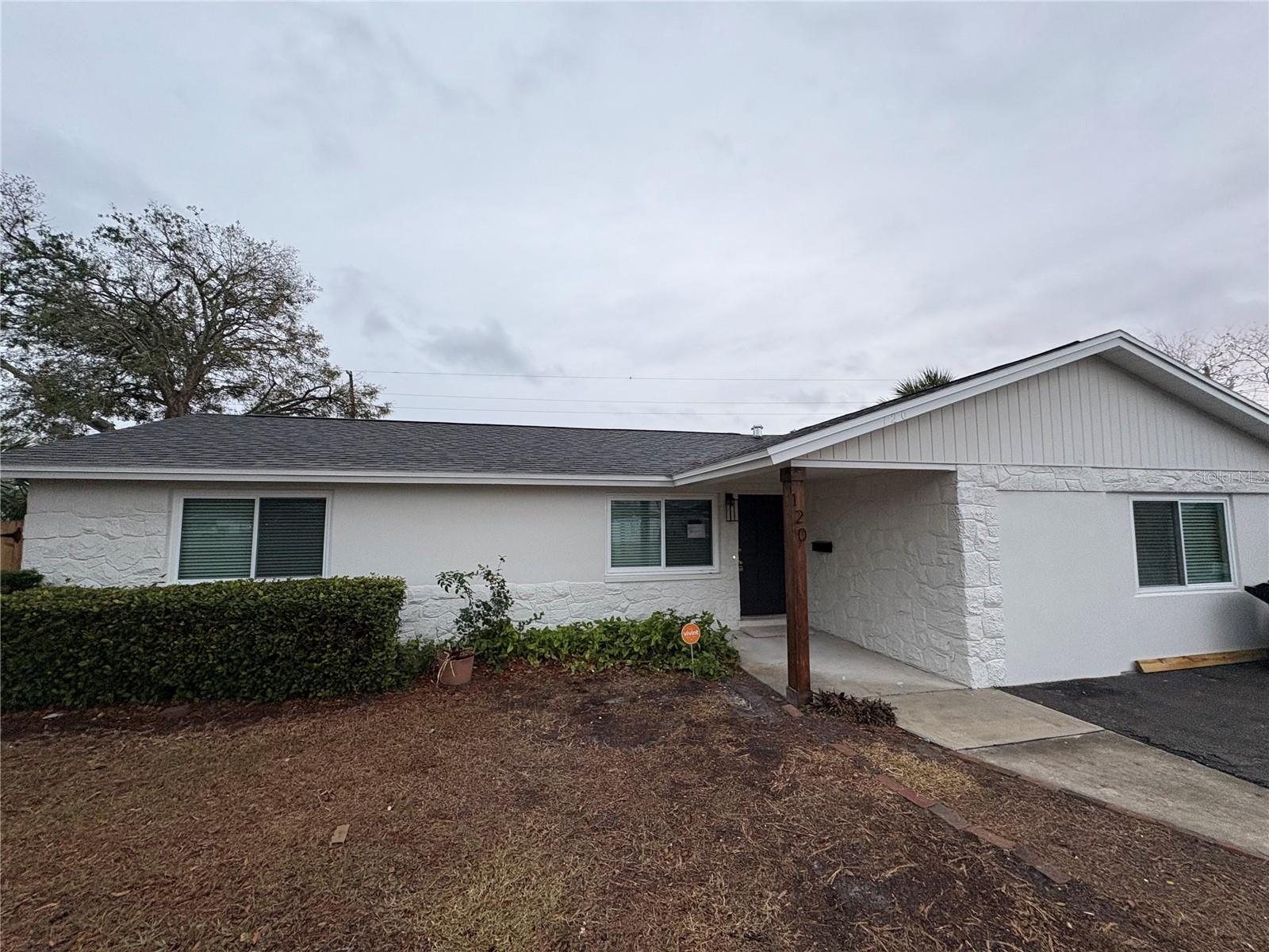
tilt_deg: +6.1
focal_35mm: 14
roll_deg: +0.9
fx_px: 513
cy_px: 476
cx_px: 634
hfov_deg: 102.1
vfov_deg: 85.7
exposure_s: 1/99
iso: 160
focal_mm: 2.22
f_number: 2.2
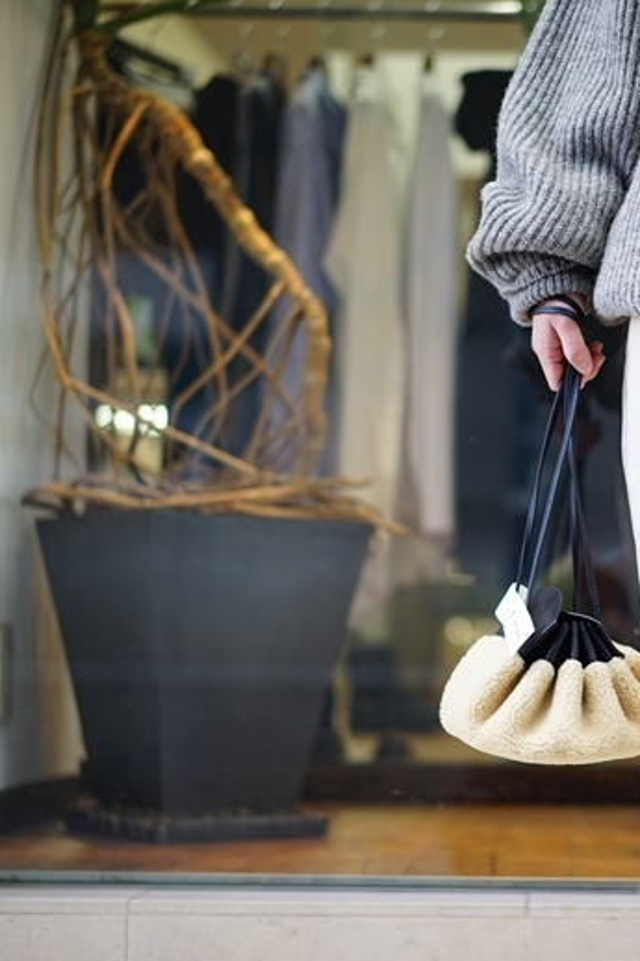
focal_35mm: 85
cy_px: 474
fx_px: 2268
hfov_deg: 15.8
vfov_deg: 23.9
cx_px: 588
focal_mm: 55
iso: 100
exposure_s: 1/100
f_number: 1.8
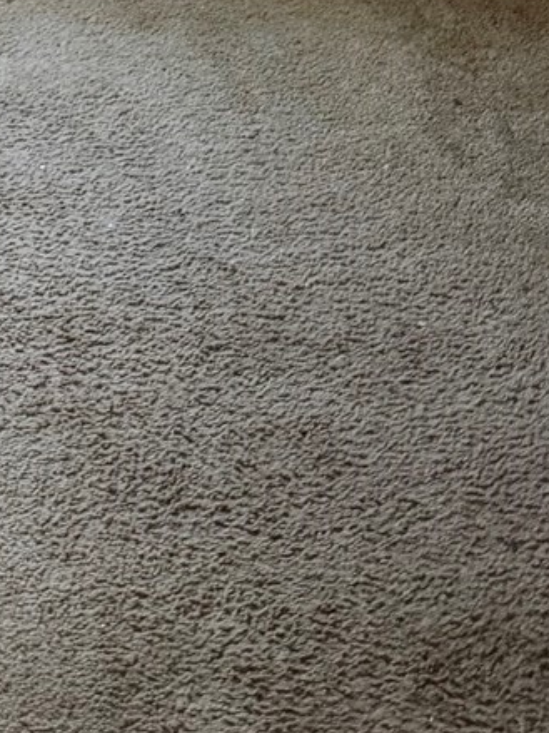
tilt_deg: -6.4
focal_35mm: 112
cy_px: -796
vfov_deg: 14.3
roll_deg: -1.1
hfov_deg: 11.9
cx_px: -527
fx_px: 2370
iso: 500
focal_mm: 6.76
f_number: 1.78
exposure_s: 1/60
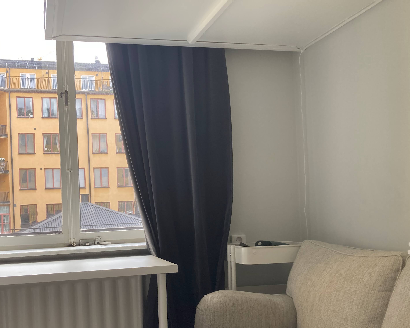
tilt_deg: +1.6
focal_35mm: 39
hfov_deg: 46.4
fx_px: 473
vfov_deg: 38.0
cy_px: 200
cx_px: 152
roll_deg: +2.6
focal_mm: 3.99
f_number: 1.8
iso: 40
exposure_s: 1/121
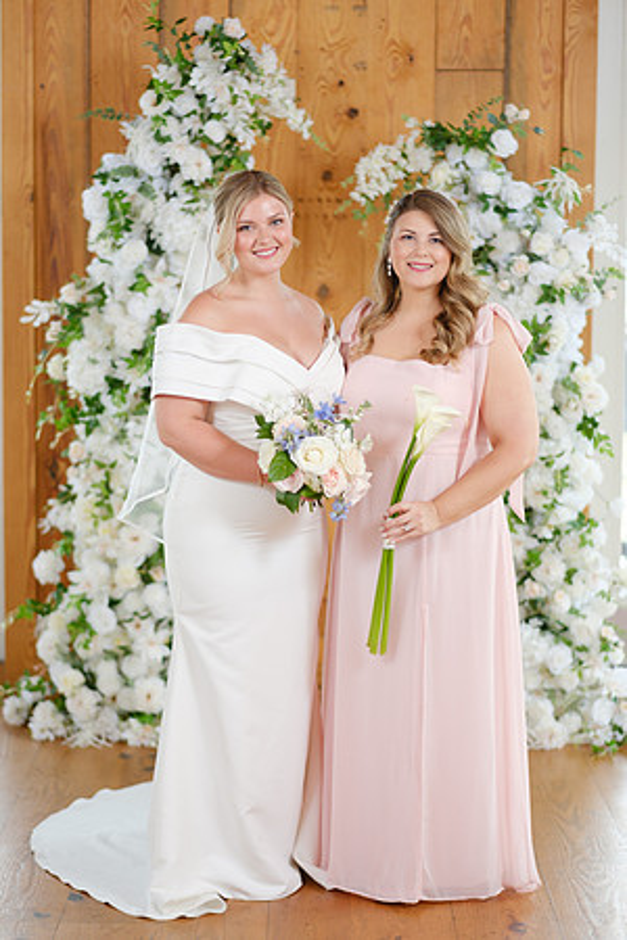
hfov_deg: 16.3
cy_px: 470
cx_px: 314
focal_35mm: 84
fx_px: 2194
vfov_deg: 24.2
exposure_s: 1/250
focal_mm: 56
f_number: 1.4
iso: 125
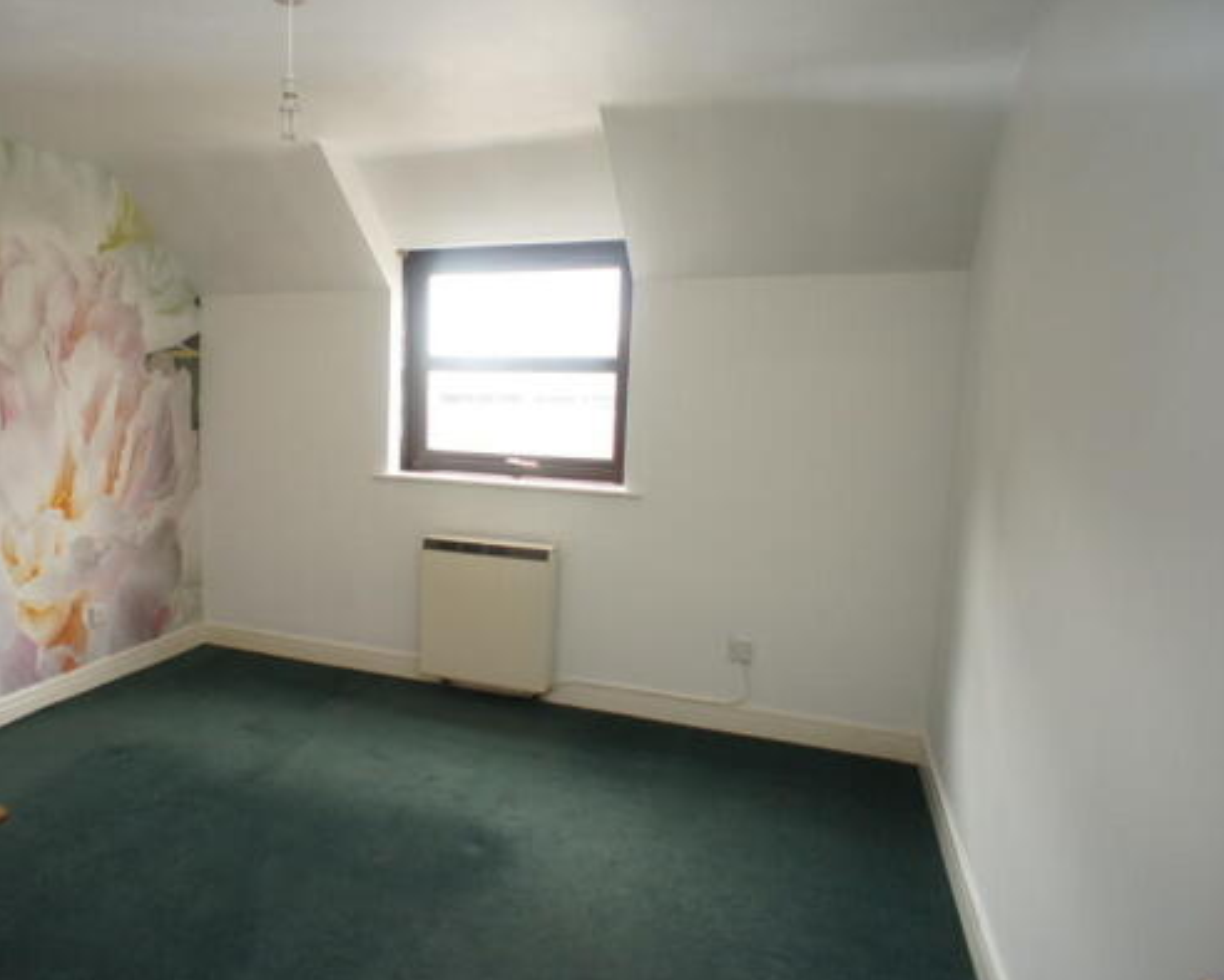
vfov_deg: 48.5
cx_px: 413
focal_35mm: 30
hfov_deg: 57.5
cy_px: 495
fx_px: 1087
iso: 200
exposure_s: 1/60
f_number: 2.8
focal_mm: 16
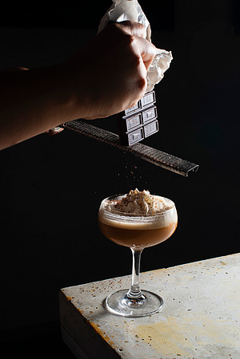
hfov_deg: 27.0
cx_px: 120
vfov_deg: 39.6
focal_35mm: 50
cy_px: 180
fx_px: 500
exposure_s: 1/200
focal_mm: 50
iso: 200
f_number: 9
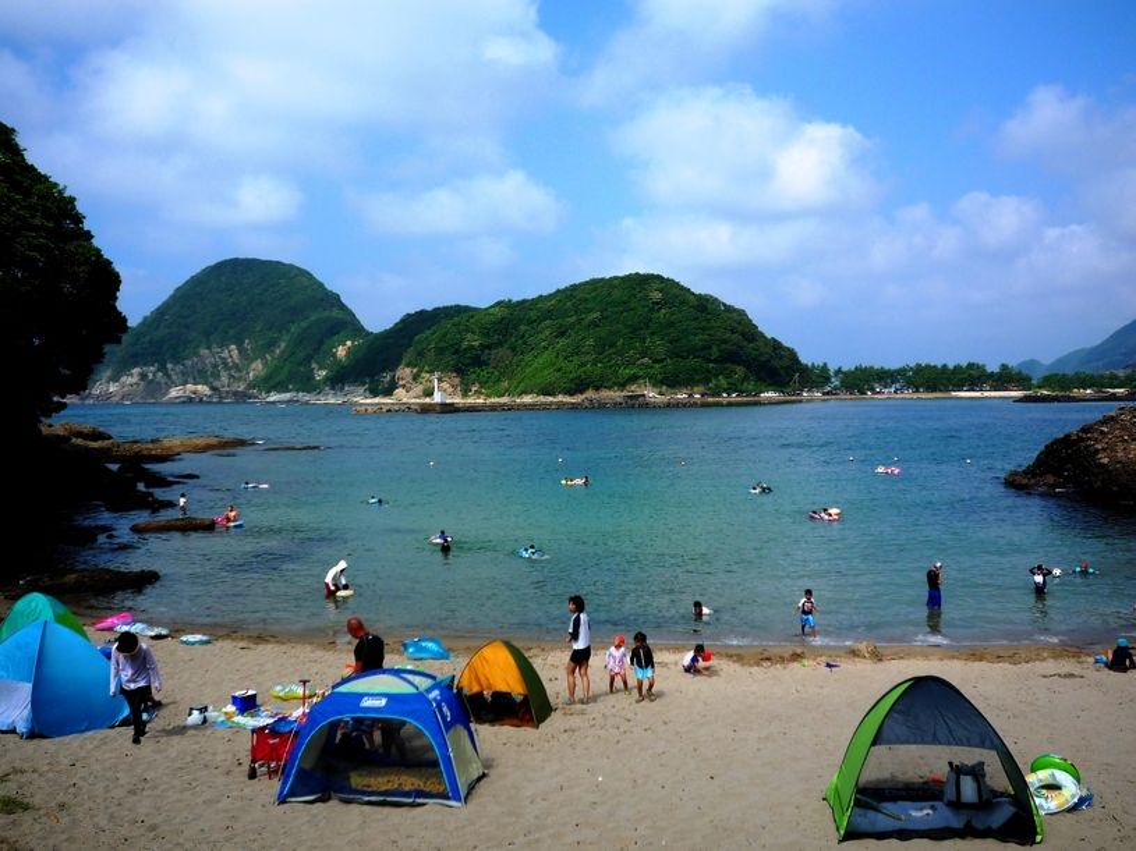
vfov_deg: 39.6
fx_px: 1181
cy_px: 426
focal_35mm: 36
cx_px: 568
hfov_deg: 51.4
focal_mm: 6.3
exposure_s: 1/800
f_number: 4.5
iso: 100
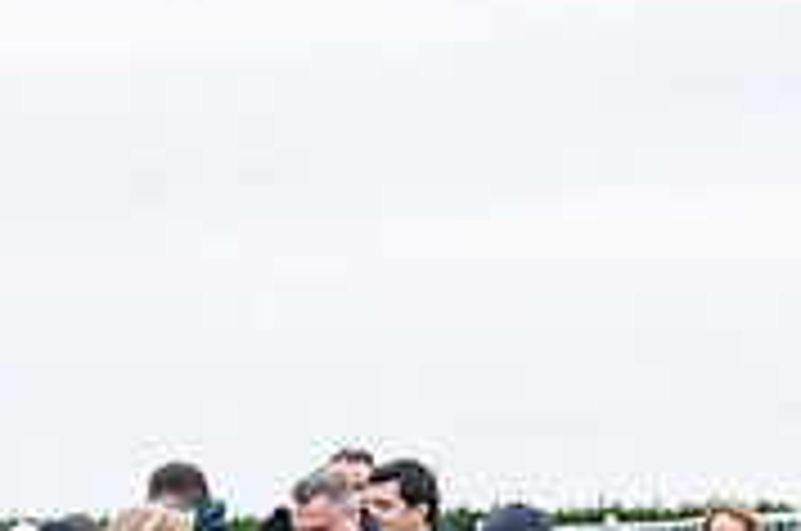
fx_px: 5153
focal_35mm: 232
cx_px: 392
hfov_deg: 8.9
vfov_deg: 5.8
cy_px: 767
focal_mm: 71
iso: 500
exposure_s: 1/1000
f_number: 5
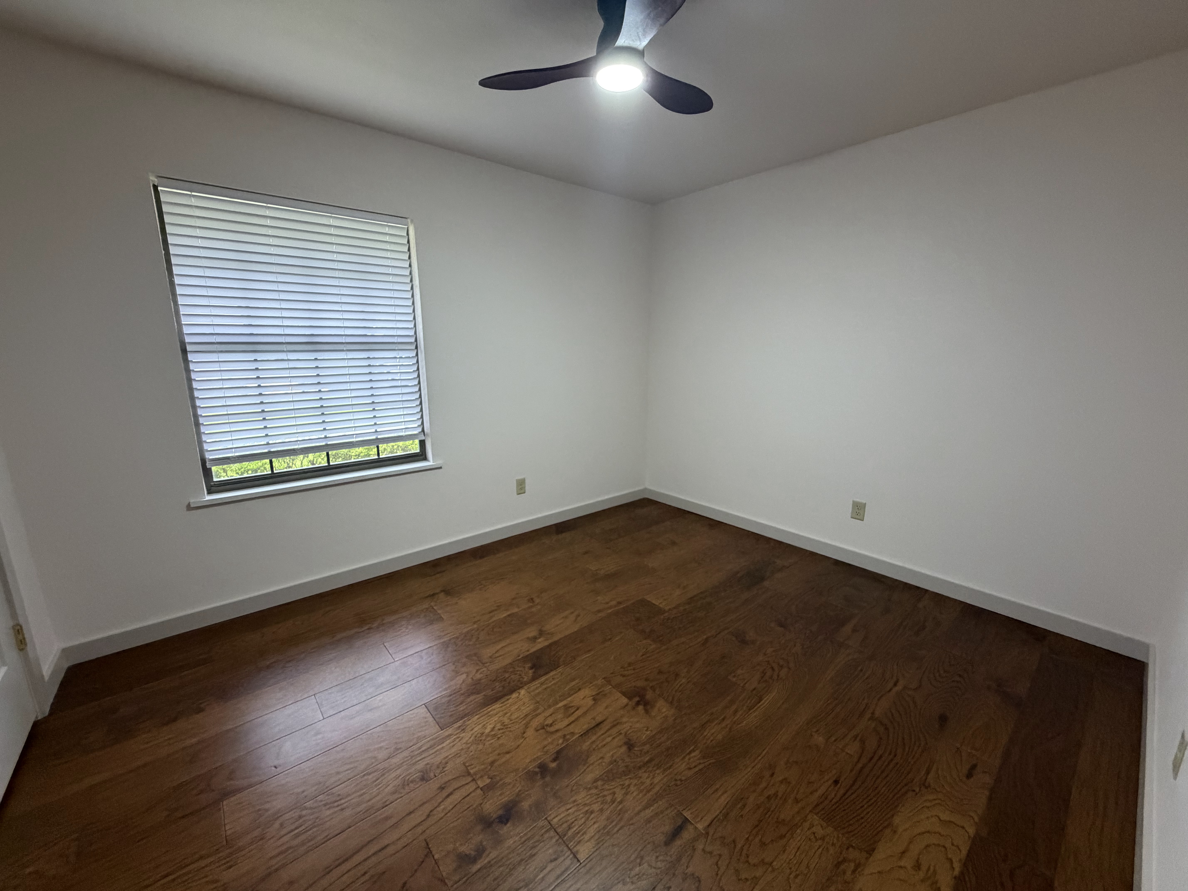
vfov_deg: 85.7
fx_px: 480
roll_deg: -0.5
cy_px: 446
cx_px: 594
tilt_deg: -12.0
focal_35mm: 14
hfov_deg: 102.1
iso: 500
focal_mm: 2.22
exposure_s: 1/60
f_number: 2.2
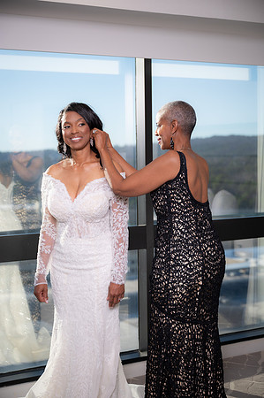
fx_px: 639
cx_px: 132
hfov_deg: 23.3
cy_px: 199
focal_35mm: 58
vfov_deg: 34.5
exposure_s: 1/250
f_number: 3.2
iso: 250
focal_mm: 58
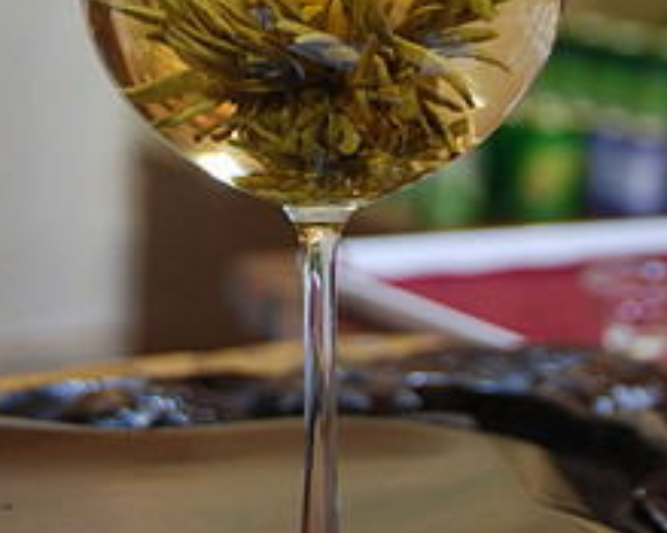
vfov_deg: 11.0
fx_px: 2743
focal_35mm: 139
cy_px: -15
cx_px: 373
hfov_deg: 13.9
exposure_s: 1/4
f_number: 4.8
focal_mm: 48
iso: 500
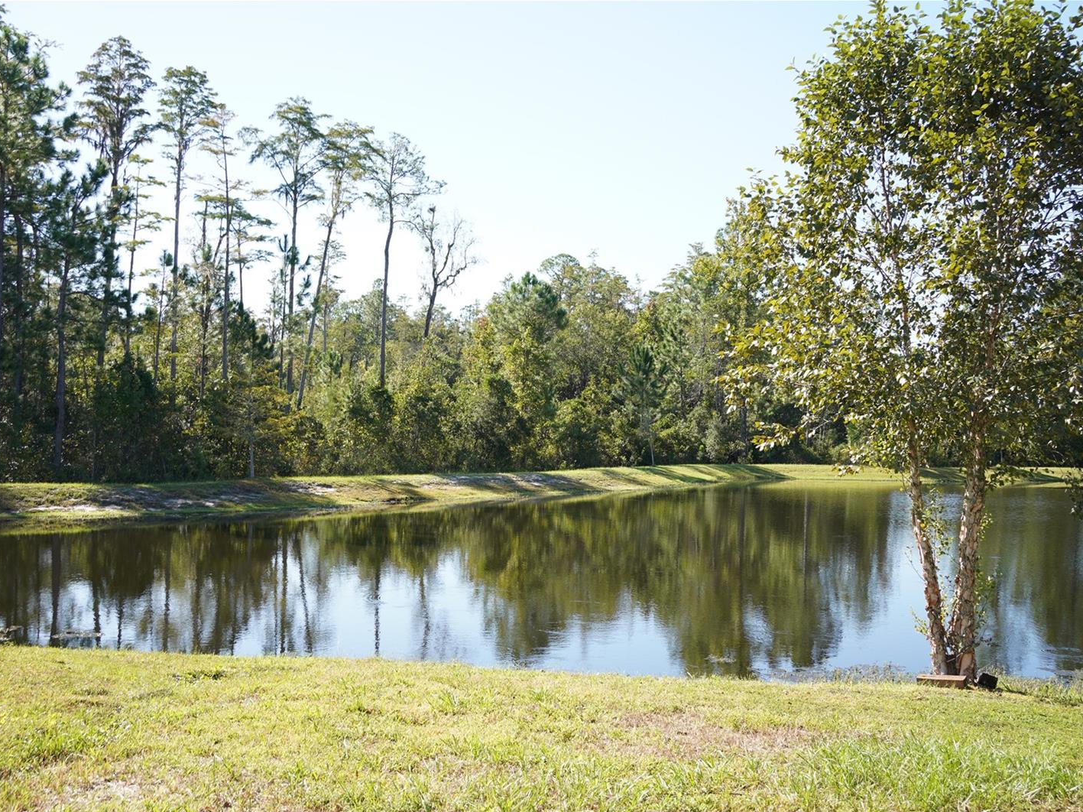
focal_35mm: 38
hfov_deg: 49.0
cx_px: 545
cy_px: 407
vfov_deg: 37.7
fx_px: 1189
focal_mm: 35
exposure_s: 1/60
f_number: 9
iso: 100
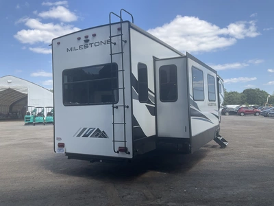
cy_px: 103
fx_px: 230
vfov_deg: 48.2
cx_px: 137
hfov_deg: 61.7
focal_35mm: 29
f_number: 1.8
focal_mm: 3
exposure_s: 1/1195
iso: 25
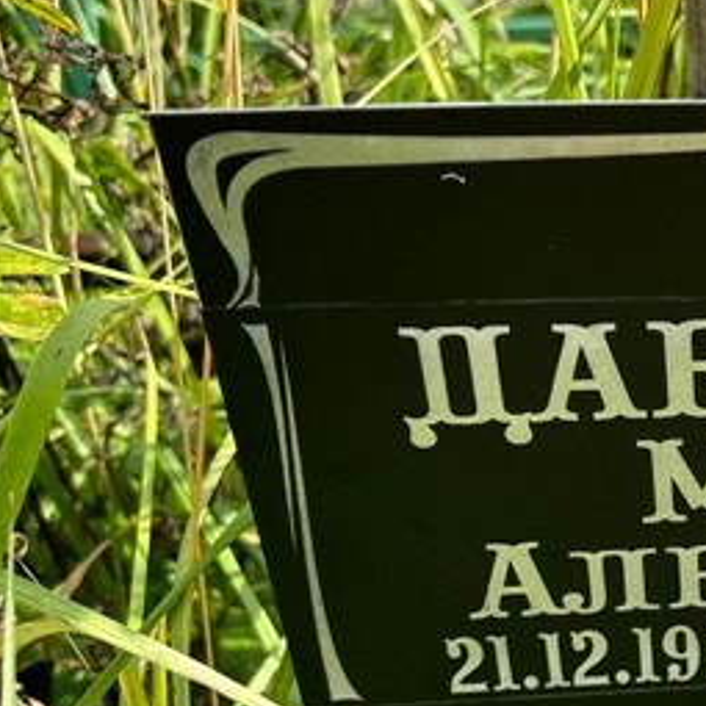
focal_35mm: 72
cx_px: 880
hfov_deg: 21.9
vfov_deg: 24.0
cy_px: 396
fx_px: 1661
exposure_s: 1/978
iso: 50
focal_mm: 5.96
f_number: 1.6
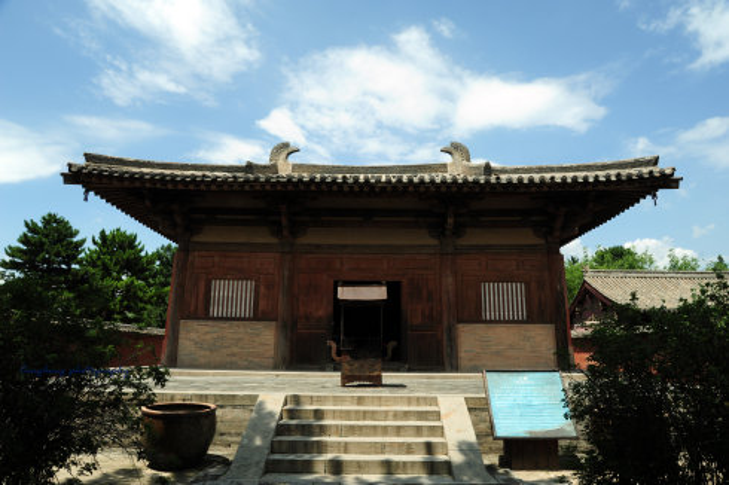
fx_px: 486
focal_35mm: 24
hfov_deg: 73.8
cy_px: 242
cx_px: 364
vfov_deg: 53.1
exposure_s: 1/400
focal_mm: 24
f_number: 8
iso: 200
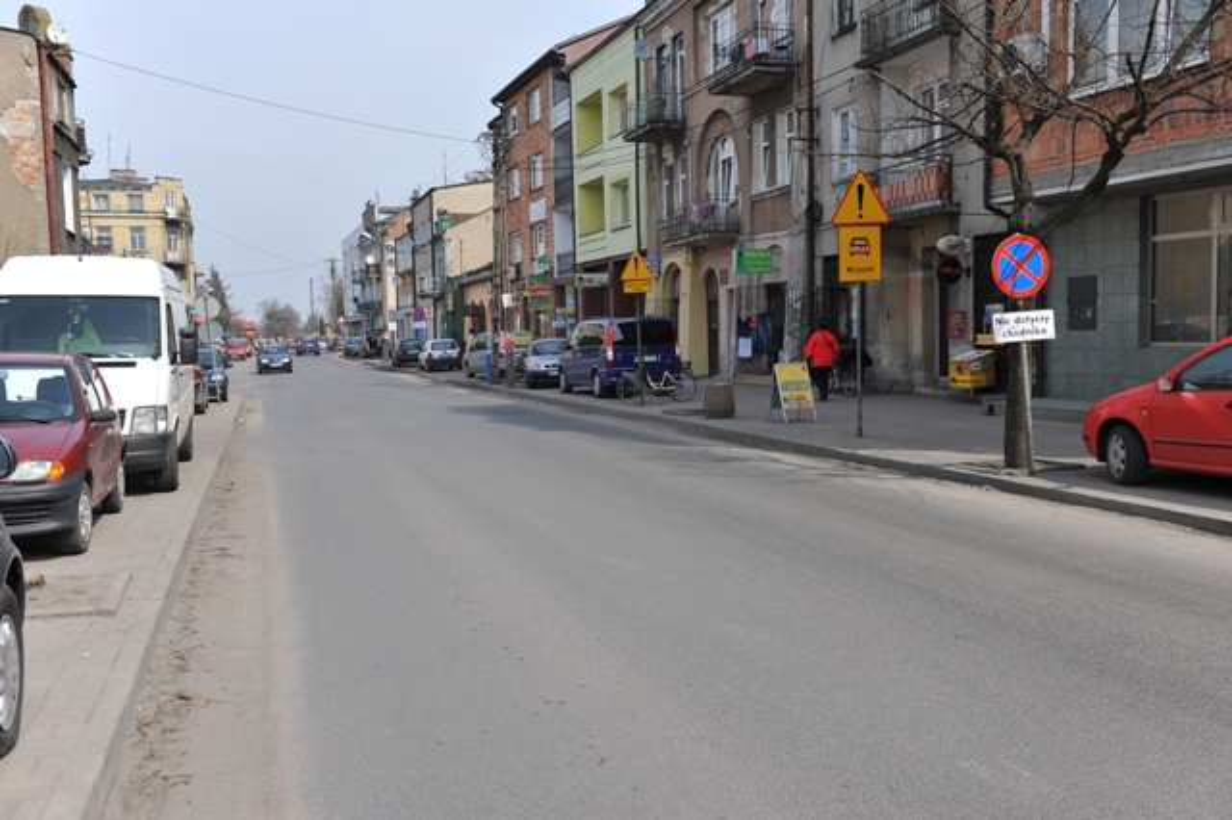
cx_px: 616
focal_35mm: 36
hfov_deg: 53.2
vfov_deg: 36.8
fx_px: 1231
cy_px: 410
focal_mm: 36
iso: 500
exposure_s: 1/2000
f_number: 5.6
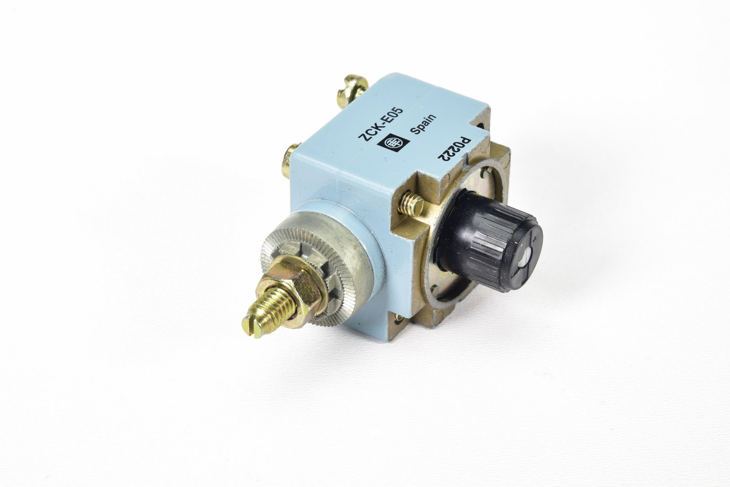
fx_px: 2433
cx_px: 365
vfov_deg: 11.4
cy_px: 244
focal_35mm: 120
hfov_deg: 17.1
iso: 200
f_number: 13
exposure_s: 1/15
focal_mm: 80
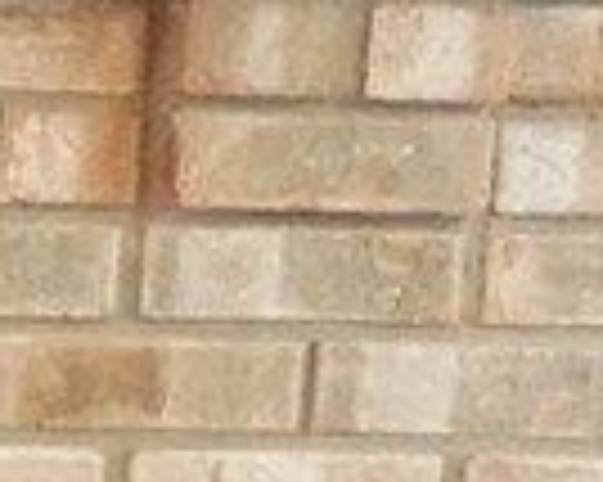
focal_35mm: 291
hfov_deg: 6.1
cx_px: -1192
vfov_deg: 5.2
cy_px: 1072
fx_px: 5190
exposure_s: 1/8
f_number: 3.9
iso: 400
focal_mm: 7
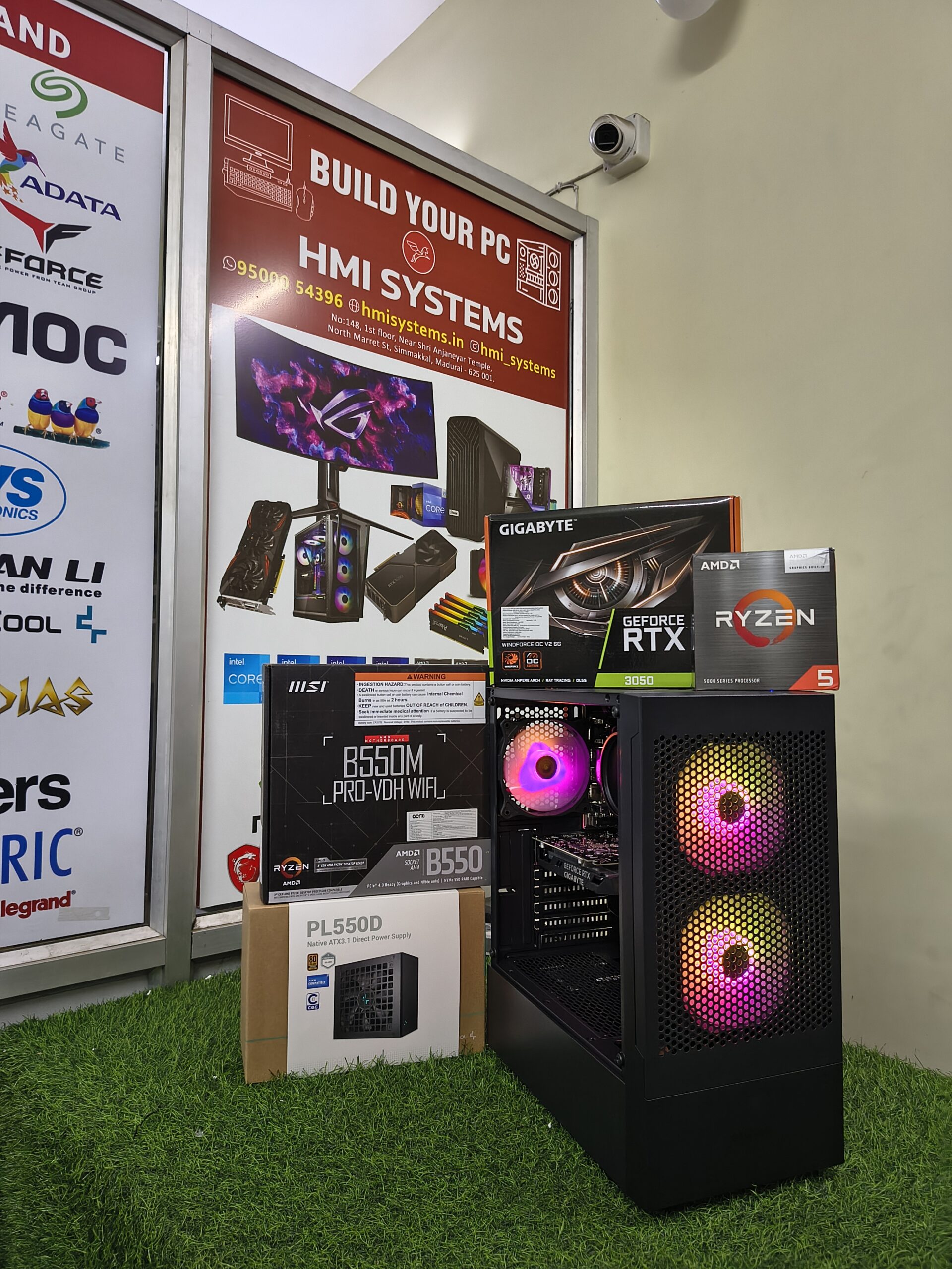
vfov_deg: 73.9
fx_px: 843
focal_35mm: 23
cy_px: 634
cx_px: 476
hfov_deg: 58.9
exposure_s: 1/50
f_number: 1.8
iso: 503
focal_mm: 5.56
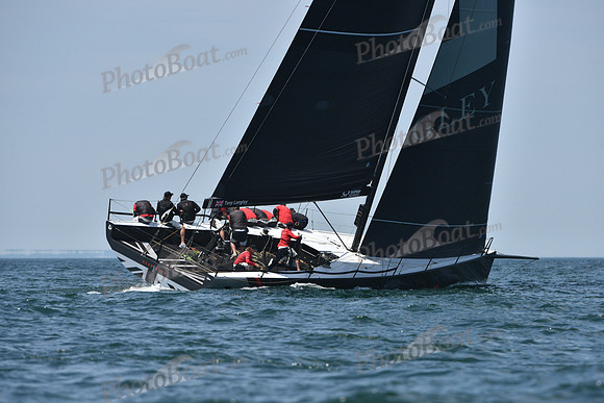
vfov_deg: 3.4
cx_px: 302
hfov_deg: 5.2
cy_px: 202
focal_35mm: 400
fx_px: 6712
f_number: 8
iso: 320
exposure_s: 1/1000
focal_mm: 400
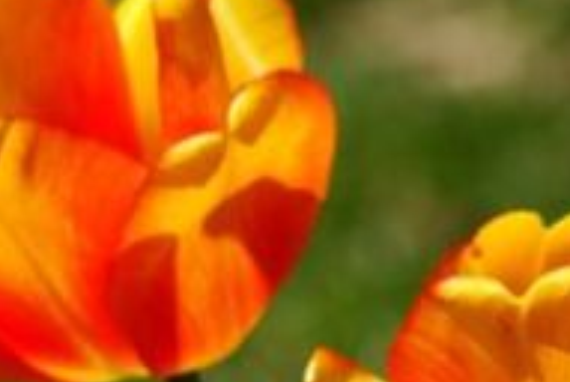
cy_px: 255
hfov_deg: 1.8
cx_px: -379
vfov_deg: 1.2
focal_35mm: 1119
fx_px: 17745
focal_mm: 210
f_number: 6.3
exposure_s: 1/320
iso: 100
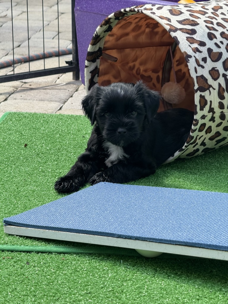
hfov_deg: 12.3
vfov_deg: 16.4
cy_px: 152
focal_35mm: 120
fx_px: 1054
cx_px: 114
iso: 64
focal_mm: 15.66
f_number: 2.8
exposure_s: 1/302
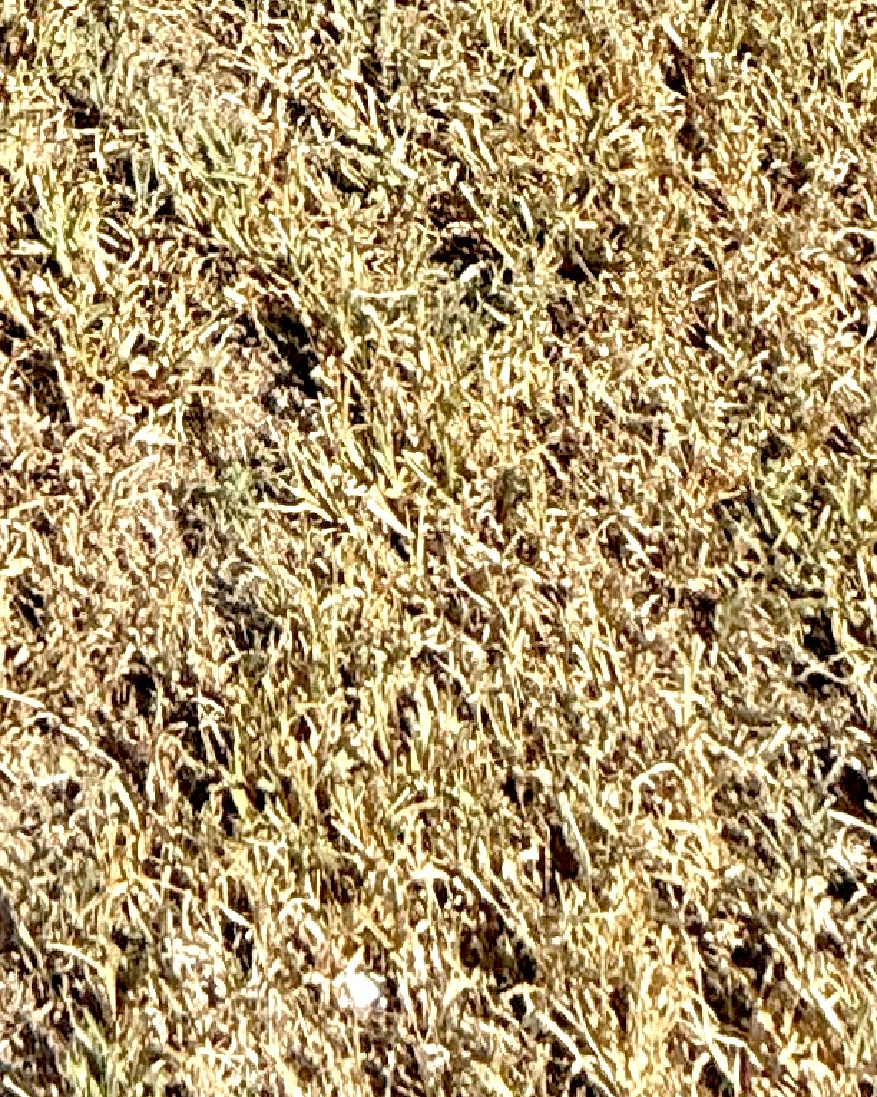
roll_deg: -0.3
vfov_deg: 13.8
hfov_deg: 19.9
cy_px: -1757
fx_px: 2336
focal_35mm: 72
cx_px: -196
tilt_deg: -4.4
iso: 50
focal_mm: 2.22
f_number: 2.2
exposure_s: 1/1534
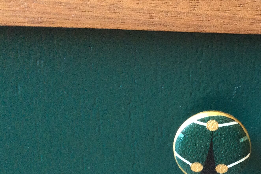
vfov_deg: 20.5
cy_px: 158
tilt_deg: -23.6
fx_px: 471
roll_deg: -1.4
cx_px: 221
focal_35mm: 65
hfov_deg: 30.0
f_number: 2.4
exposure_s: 1/25
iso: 200
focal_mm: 3.3
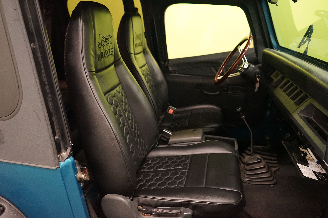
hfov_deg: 65.5
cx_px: 164
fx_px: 255
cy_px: 109
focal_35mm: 28
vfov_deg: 46.4
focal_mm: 28
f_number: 3.5
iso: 6400
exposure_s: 1/80
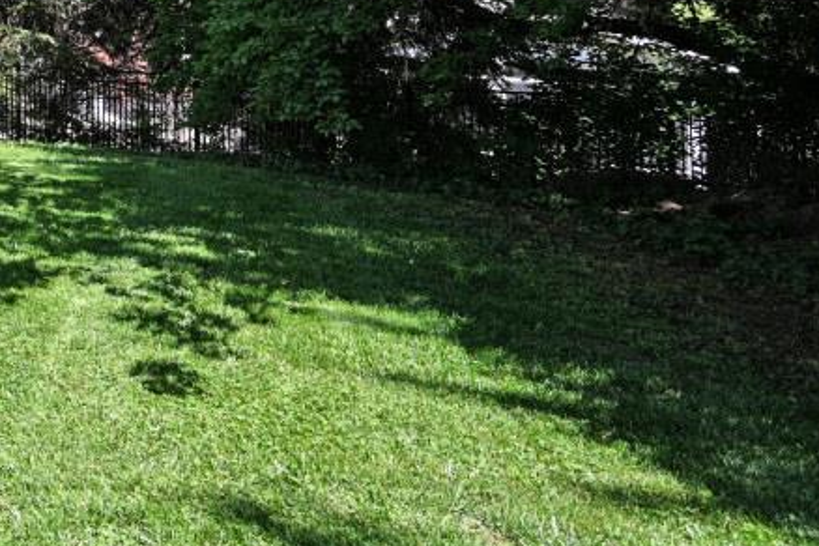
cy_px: -110
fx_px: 1092
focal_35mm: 48
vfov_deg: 25.2
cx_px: -544
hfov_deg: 24.8
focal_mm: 14
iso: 125
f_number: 5.6
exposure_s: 1/250
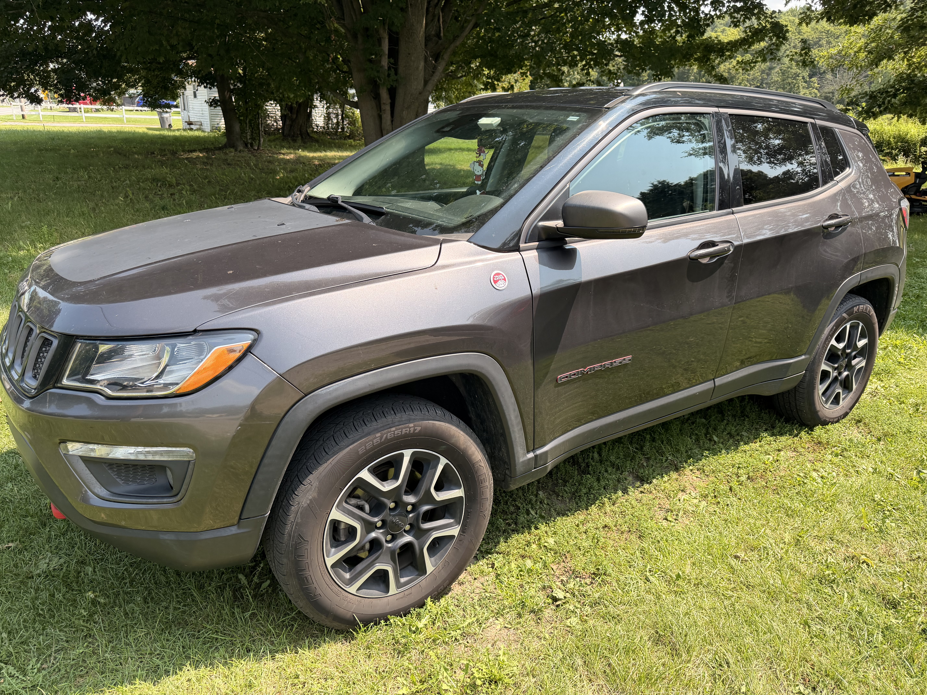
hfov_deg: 71.6
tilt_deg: -20.1
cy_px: 348
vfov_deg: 56.8
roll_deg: -1.7
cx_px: 464
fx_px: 643
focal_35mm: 24
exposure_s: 1/1522
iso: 100
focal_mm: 6.76
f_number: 1.78
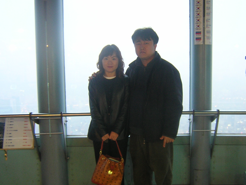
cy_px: 93
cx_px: 137
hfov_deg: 44.7
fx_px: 299
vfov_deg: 34.4
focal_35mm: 42
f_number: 2.6
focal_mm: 4.7
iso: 224
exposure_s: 1/3.8
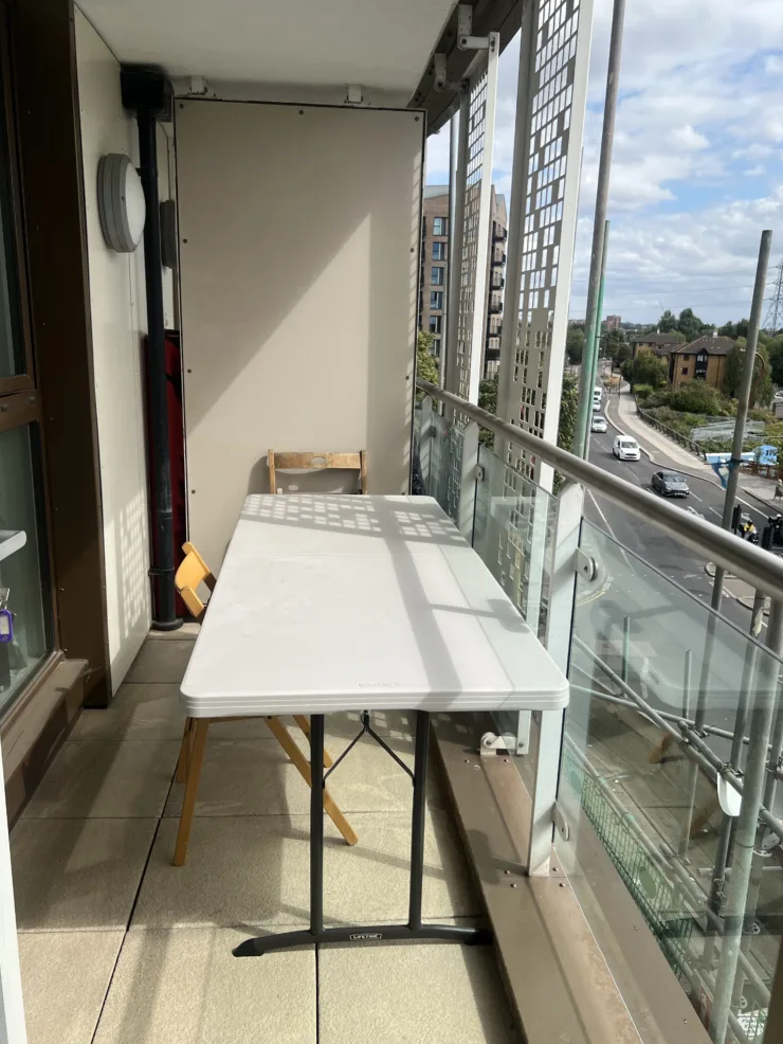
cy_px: 520
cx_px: 382
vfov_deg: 65.3
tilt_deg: -12.5
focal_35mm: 27
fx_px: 814
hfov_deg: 51.4
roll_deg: -1.7
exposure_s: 1/3704
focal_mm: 5.7
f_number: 1.5
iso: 50
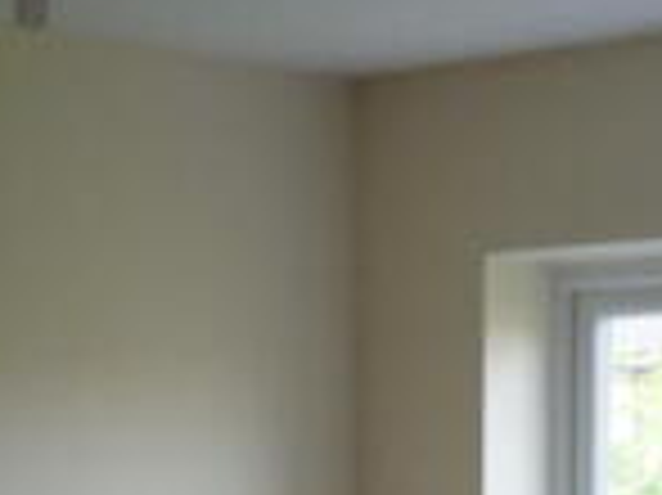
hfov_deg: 15.1
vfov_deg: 10.5
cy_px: 961
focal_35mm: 131
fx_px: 2503
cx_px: 372
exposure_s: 1/30
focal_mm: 5.5
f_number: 2.8
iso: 125
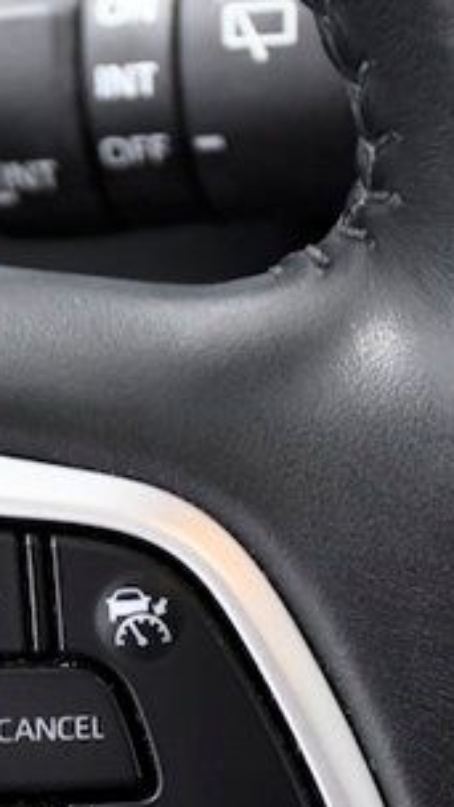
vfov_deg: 8.4
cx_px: -32
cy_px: 838
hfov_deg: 4.8
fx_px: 5436
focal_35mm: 254
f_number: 4.5
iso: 2500
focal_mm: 48
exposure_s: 1/80
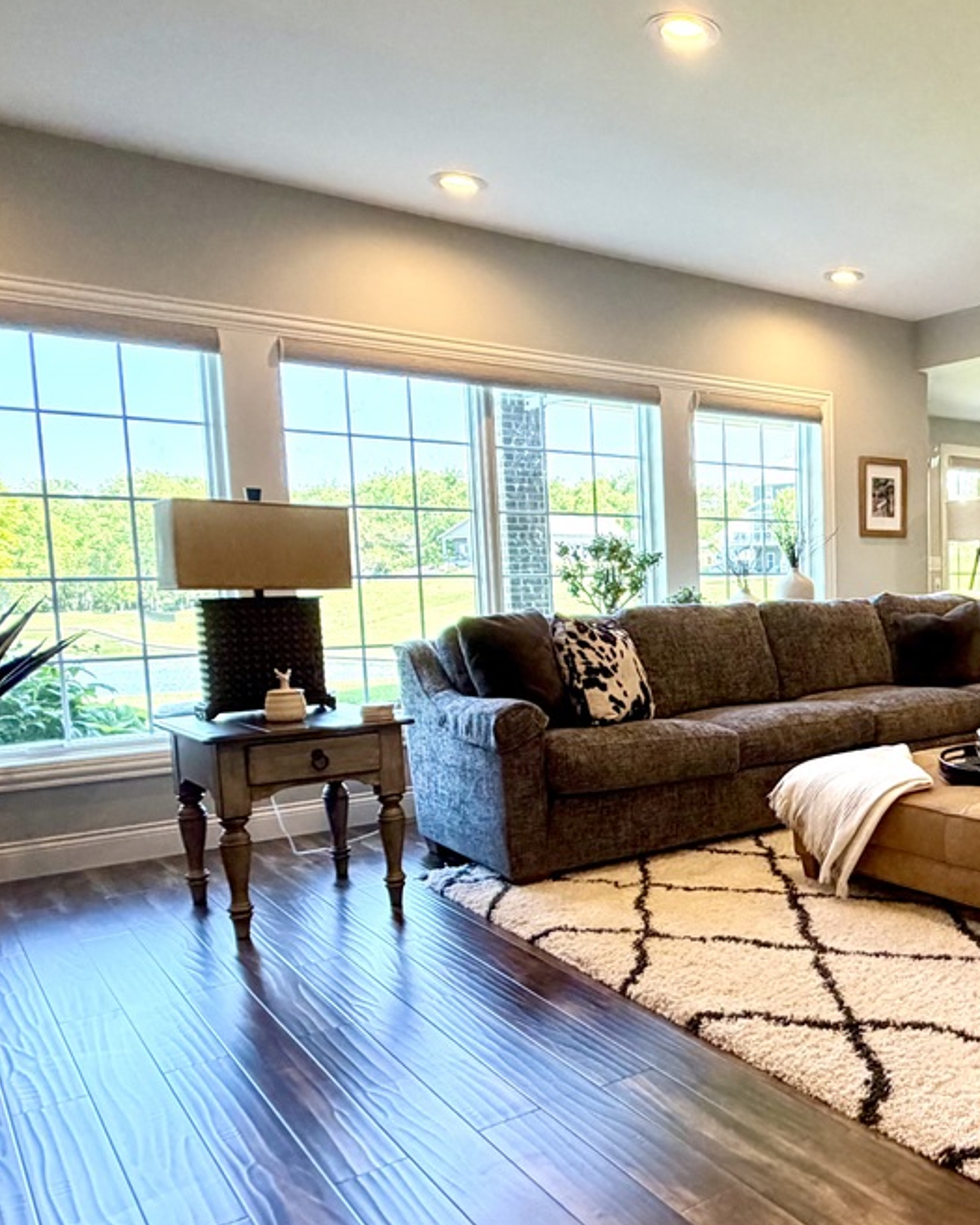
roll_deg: +1.2
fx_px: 1087
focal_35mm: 30
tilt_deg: -6.6
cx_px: 918
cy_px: 689
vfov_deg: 58.6
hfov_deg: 43.4
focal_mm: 2.22
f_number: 2.2
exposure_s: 1/120
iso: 320
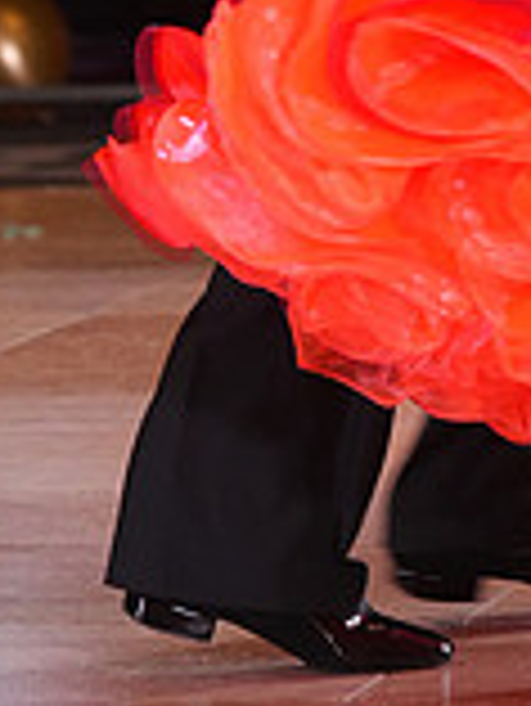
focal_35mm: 457
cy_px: -472
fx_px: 9334
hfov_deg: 3.2
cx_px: 844
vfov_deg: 4.3
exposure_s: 1/250
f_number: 4.5
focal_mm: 129
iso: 3200
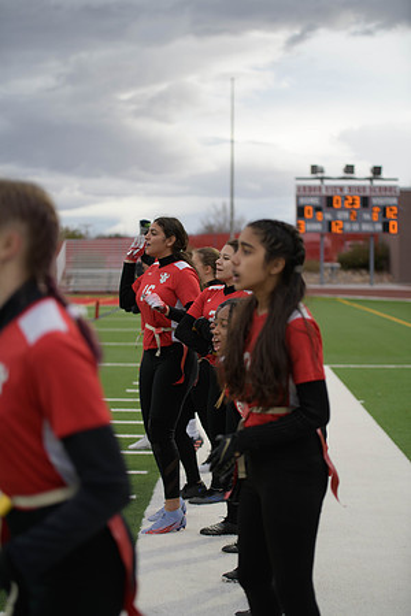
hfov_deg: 19.5
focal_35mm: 70
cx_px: 206
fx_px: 1199
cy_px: 308
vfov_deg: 28.8
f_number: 2.8
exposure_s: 1/200
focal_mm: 70
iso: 220
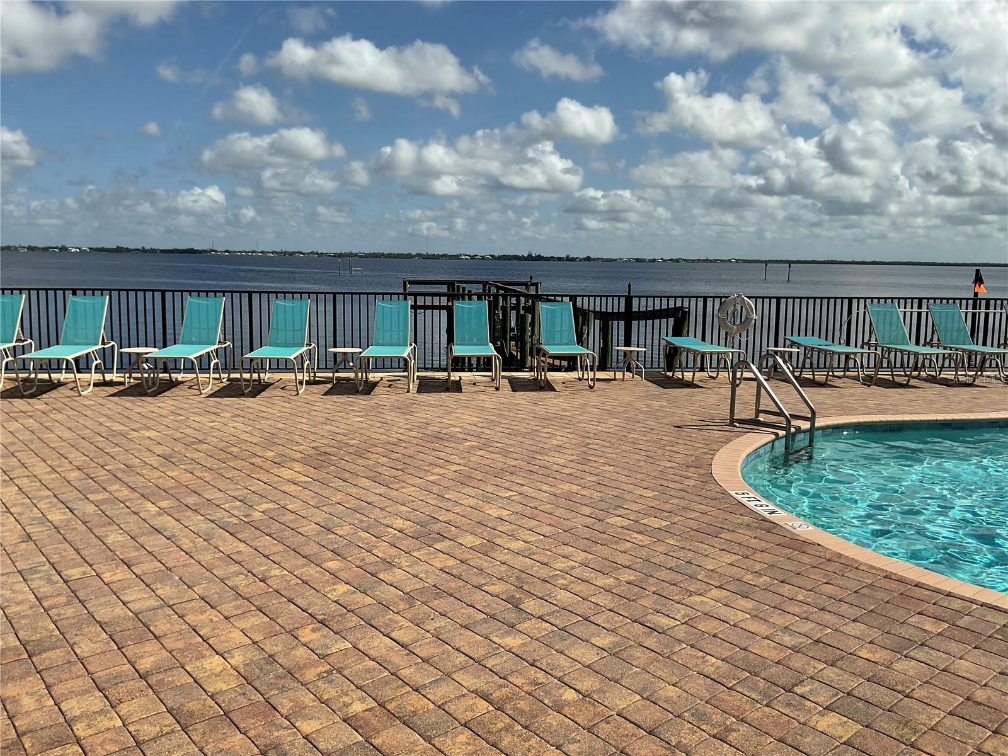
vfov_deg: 48.2
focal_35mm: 29
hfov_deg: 61.7
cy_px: 378
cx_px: 504
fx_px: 844
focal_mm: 3
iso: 16
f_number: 1.8
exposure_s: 1/4065
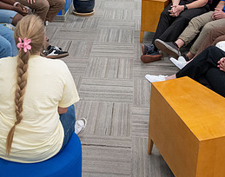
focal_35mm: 59
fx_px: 391
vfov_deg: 24.4
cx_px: 105
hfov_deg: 32.1
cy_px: 1
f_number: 4
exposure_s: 1/250
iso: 1250
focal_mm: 24
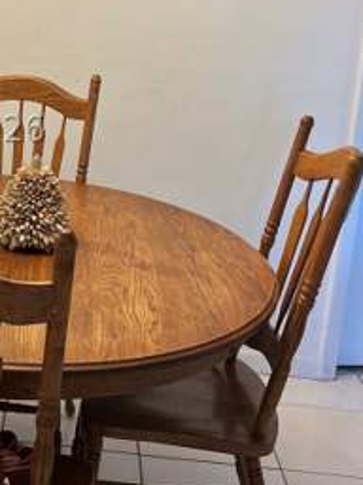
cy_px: 129
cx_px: 0
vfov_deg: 29.4
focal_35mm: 65
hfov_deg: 21.8
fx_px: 909
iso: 100
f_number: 1.5
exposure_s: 1/120
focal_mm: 5.7
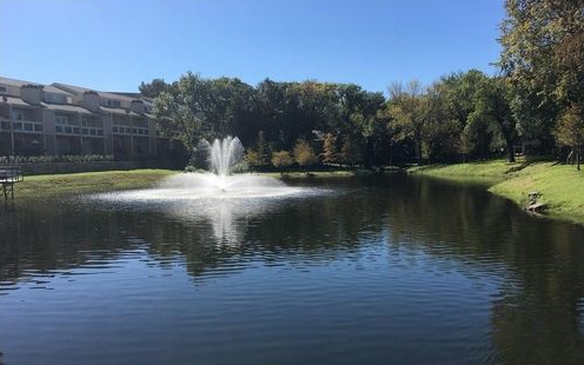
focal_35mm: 31
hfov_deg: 61.2
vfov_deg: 40.4
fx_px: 493
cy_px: 217
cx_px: 292
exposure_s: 1/1508
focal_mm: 4.15
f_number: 2.2
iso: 25
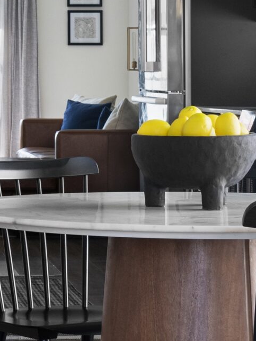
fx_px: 1696
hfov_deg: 8.5
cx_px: -103
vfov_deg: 11.5
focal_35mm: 172
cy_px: 78
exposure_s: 1/6
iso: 160
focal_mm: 30
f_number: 9
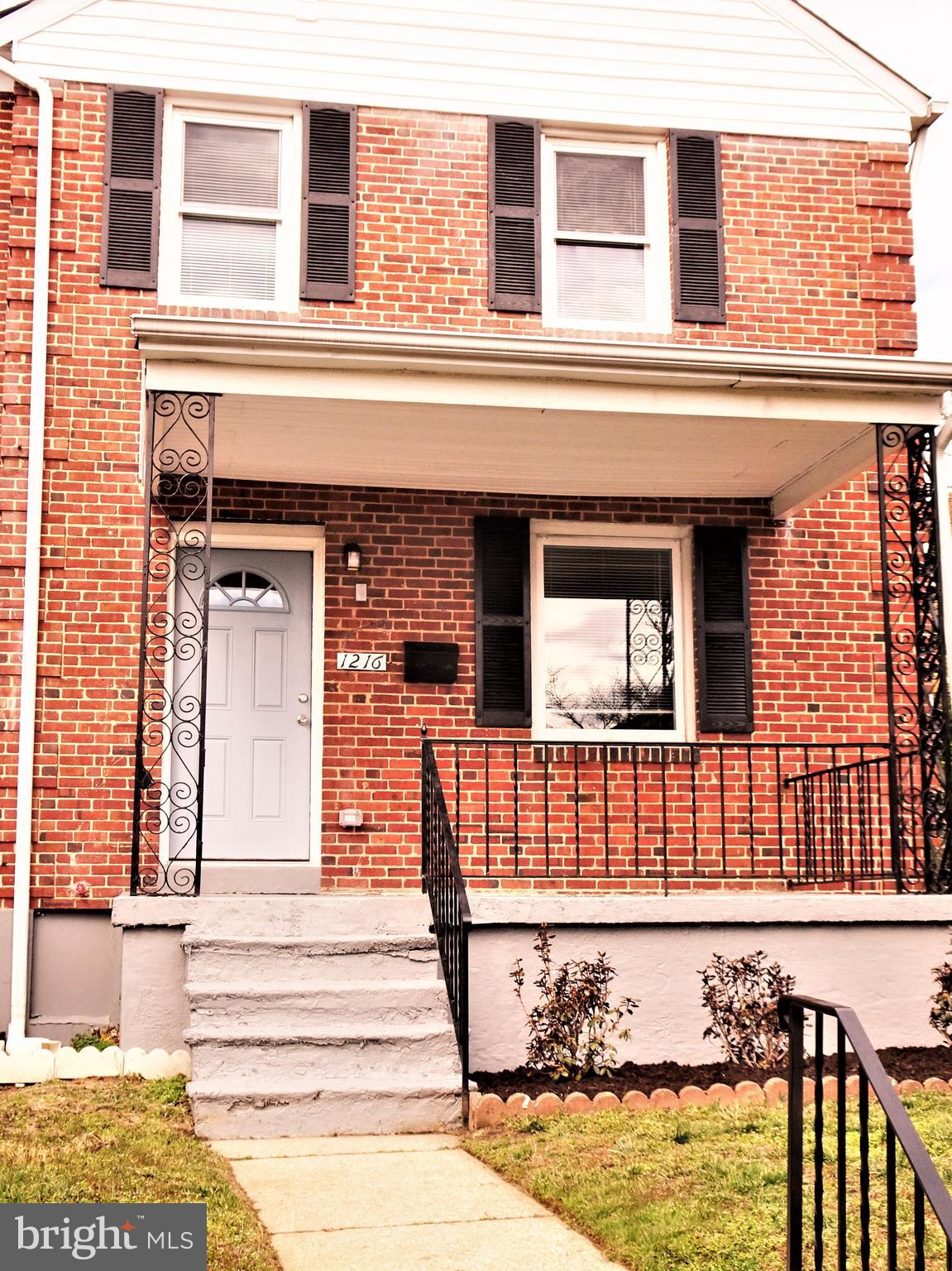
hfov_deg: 37.7
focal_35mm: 38
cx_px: 476
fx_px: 1394
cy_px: 636
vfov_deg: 49.0
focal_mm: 6.56
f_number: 4
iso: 80
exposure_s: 1/400
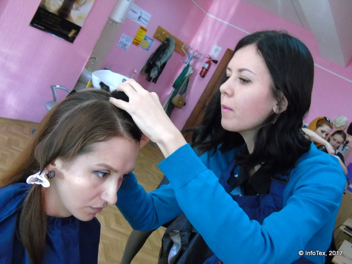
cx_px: 176
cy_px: 132
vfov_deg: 36.0
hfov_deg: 46.8
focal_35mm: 40
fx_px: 407
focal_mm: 7.1
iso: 800
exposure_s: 1/100
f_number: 3.9
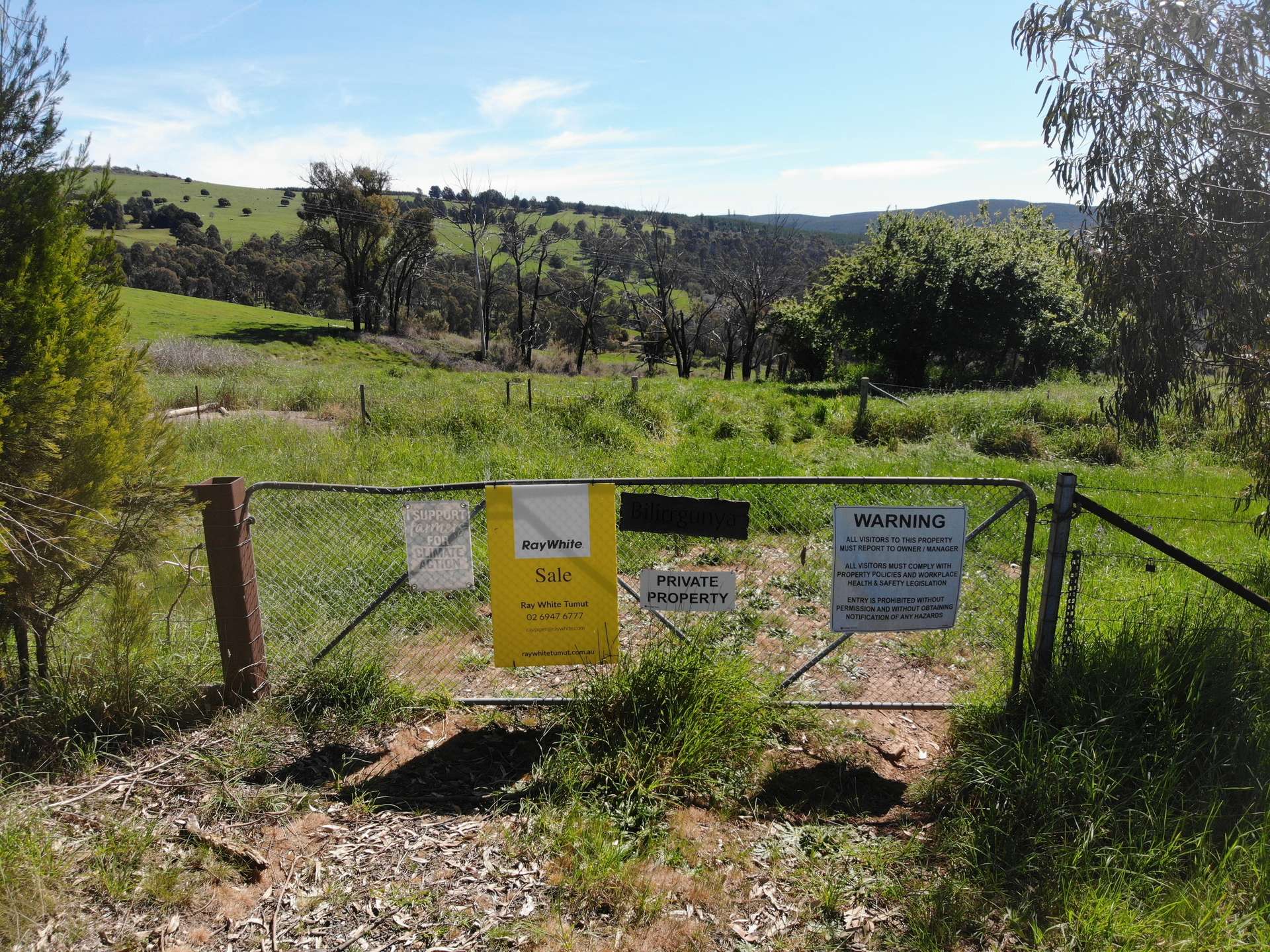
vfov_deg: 56.8
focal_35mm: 24
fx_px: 880
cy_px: 476
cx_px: 635
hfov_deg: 71.6
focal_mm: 4.5
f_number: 2.8
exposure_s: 1/790
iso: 100
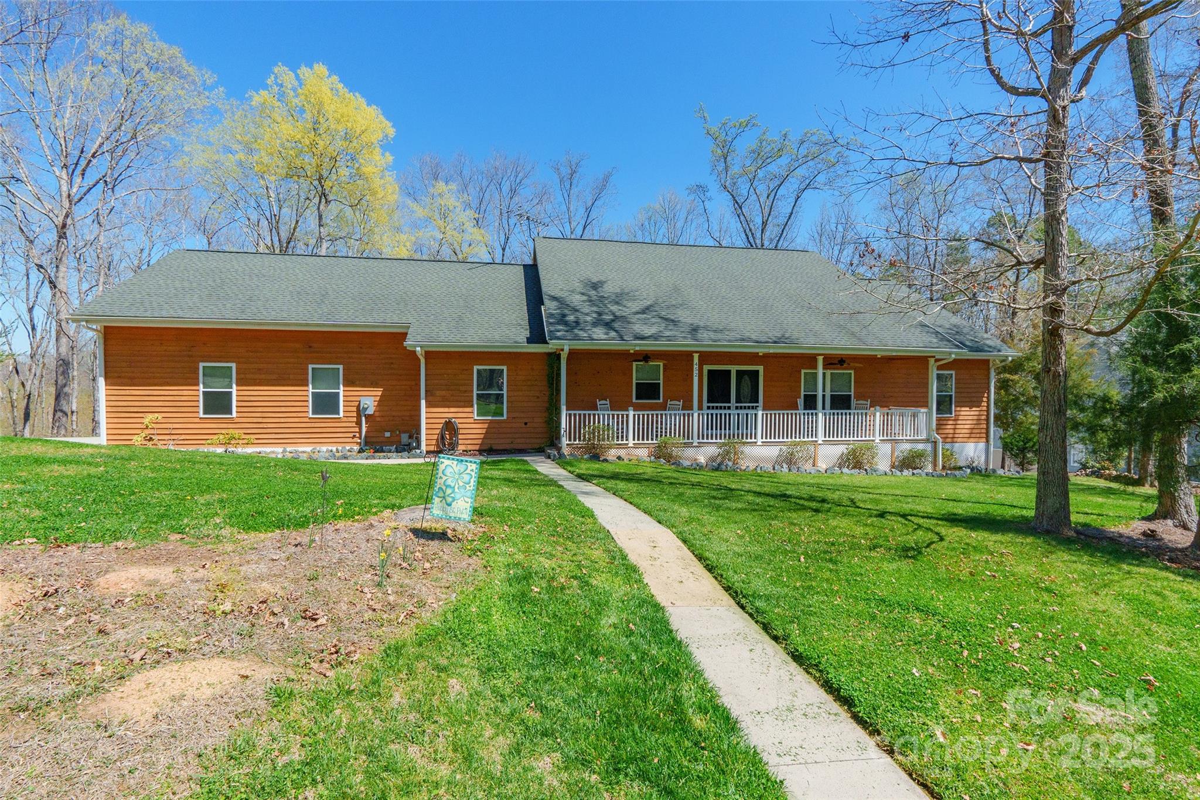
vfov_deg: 72.0
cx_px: 600
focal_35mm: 16
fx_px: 550
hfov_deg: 95.0
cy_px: 400
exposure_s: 1/800
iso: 800
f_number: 11
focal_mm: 11
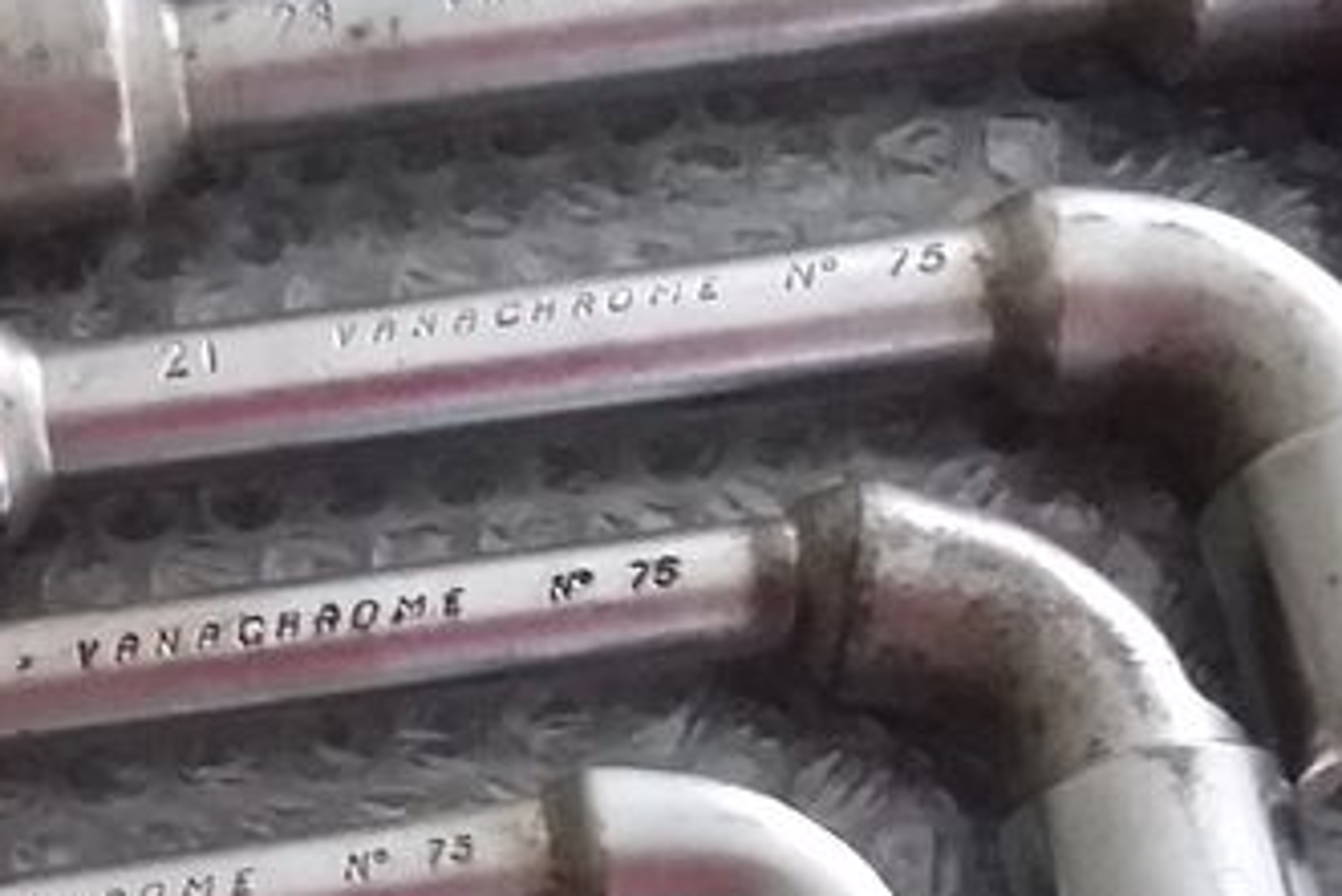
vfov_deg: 14.9
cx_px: 292
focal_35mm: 88
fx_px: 3282
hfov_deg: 22.8
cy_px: 1115
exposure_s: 1/17
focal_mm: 2.91
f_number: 1.9
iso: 320
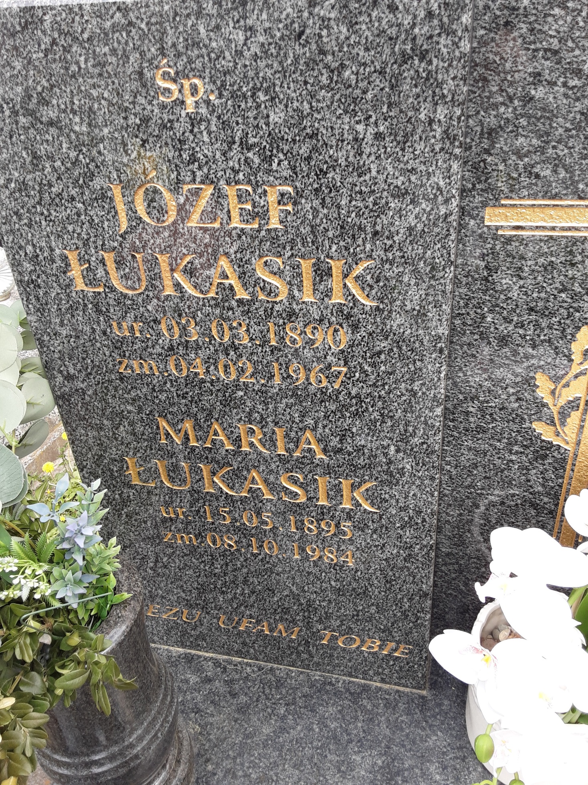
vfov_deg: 63.5
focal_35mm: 28
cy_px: 392
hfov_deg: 49.7
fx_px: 634
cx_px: 294
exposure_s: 1/270
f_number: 1.9
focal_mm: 2.9
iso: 40
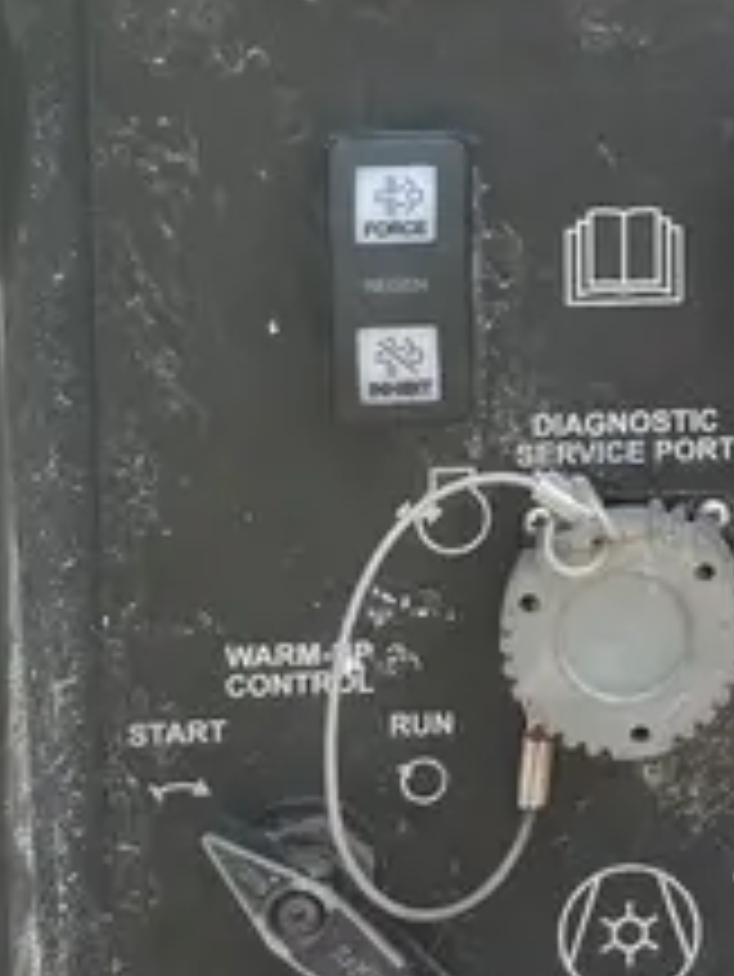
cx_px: 910
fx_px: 2486
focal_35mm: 88
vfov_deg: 21.2
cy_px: -74
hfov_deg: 16.1
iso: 50
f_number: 1.6
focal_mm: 5.1
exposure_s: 1/1623
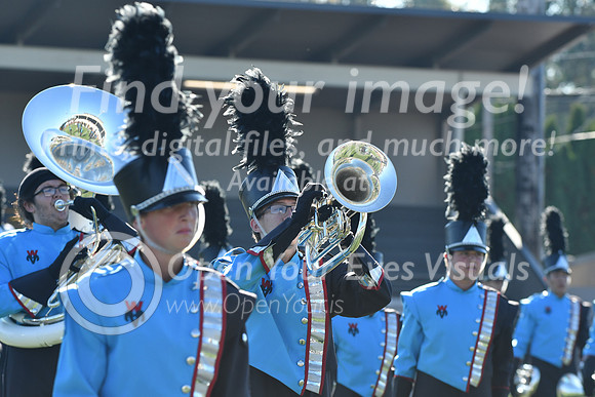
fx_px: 3967
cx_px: 298
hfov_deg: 8.6
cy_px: 198
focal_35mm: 240
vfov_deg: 5.7
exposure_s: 1/500
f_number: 5.6
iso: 250
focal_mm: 160
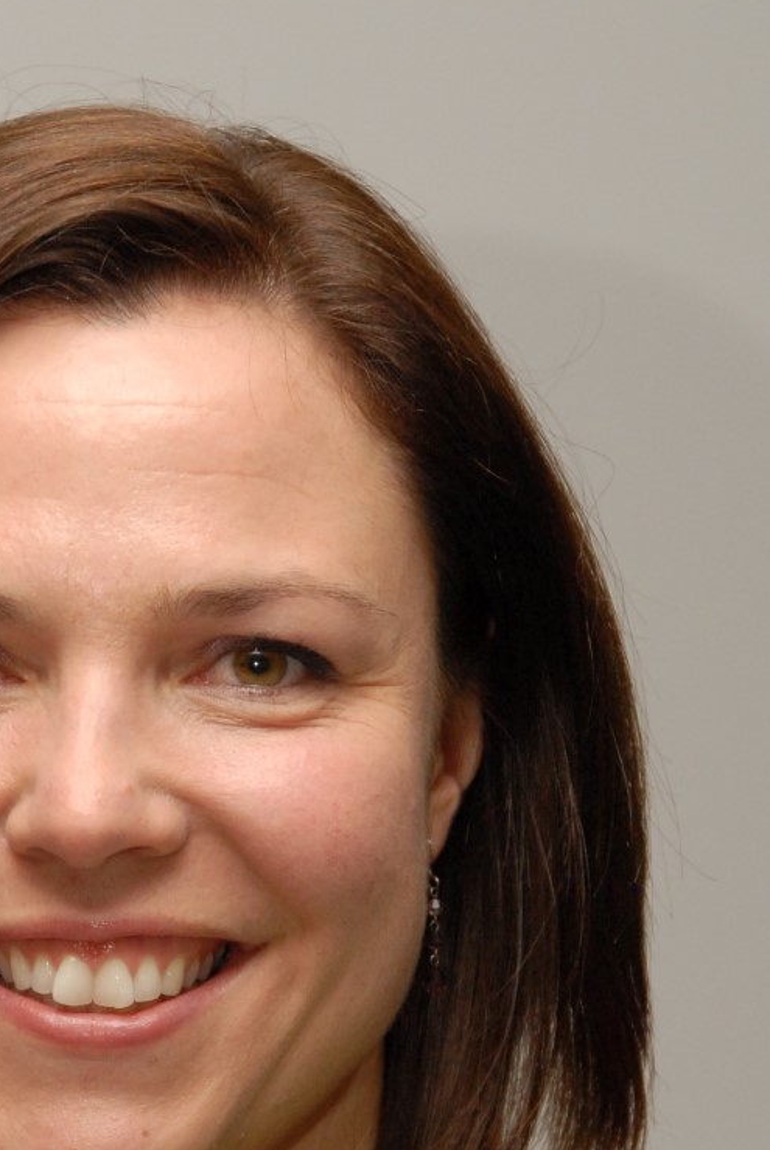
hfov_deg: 7.6
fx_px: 5759
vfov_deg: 11.3
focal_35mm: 180
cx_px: 159
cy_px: 1012
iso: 500
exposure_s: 1/160
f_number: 5.6
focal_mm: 55
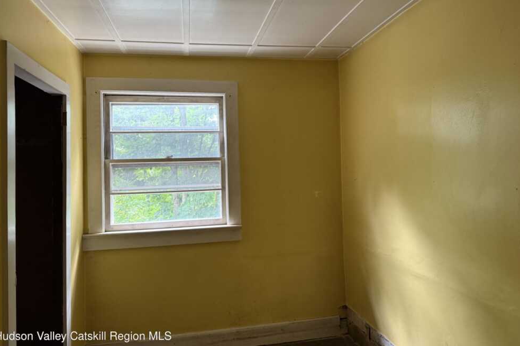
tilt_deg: +1.6
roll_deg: +1.3
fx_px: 375
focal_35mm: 26
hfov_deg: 69.4
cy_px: 152
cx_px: 264
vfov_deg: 49.4
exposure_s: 1/60
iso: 320
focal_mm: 6.76
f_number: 1.78
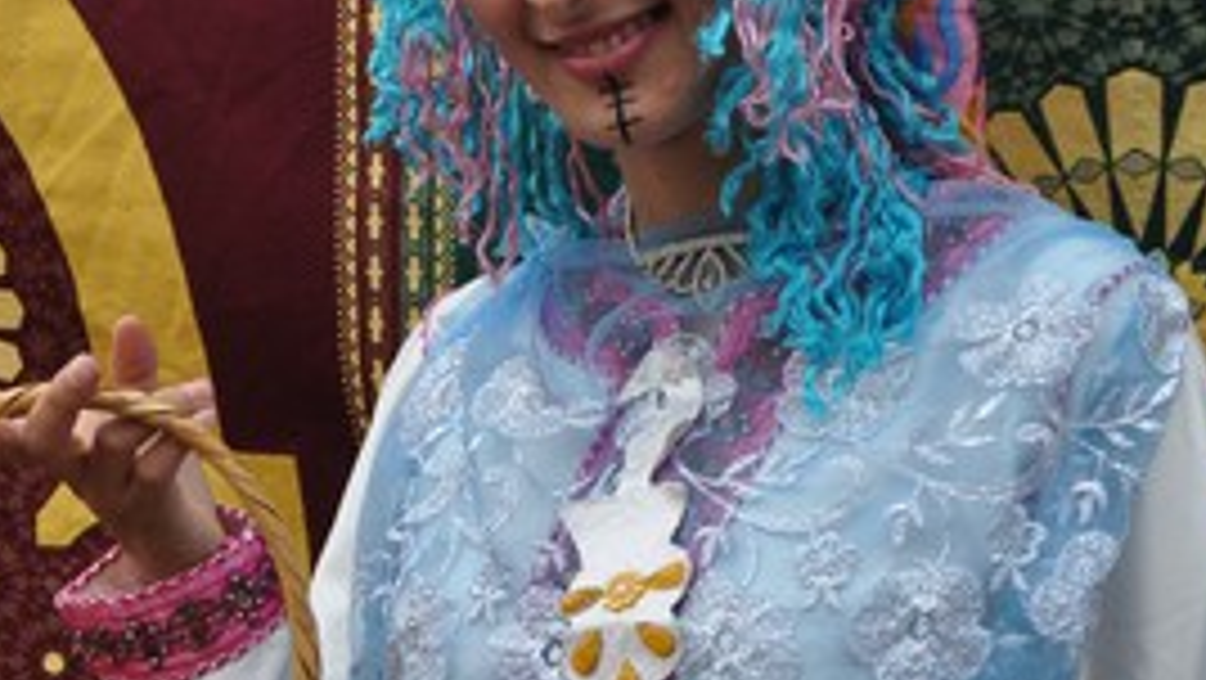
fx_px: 3359
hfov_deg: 20.3
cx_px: 482
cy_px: 232
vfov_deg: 11.5
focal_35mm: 105
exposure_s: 1/125
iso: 250
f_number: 5.6
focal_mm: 28
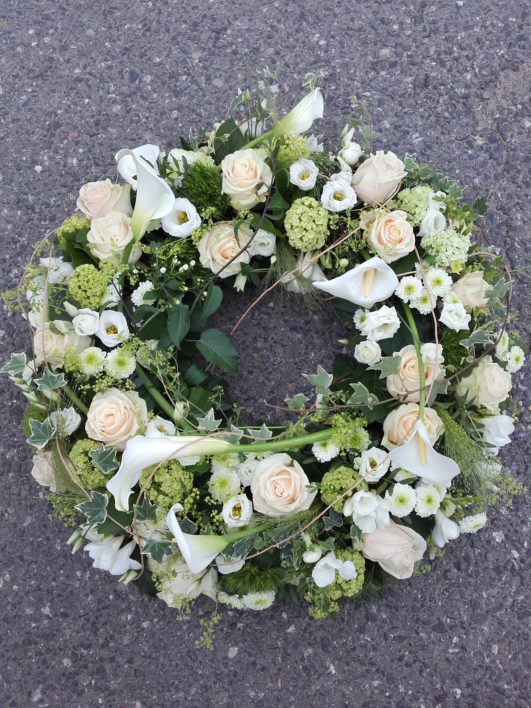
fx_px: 634
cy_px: 354
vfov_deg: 58.4
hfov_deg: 45.4
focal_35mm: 31
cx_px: 266
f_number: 2.2
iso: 80
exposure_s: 1/100
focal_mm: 3.31
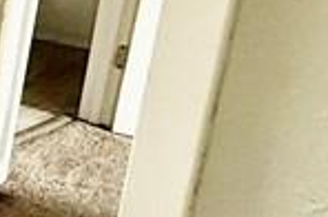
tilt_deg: -16.9
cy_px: 58
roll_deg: -0.2
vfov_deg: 13.4
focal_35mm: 101
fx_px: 918
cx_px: -503
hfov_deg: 13.4
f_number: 2.2
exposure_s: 1/67
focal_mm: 2.22
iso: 320
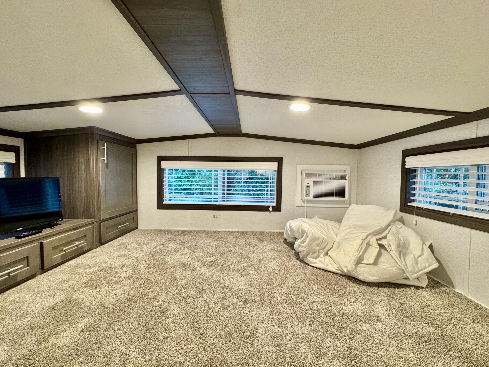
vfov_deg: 85.7
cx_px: 244
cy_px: 184
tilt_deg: -2.4
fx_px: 198
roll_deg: -1.1
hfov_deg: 102.1
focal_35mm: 14
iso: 200
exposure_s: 1/60
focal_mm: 2.22
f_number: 2.2
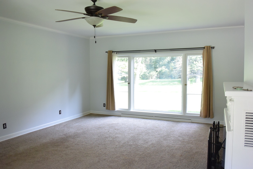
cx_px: 126
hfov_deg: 61.9
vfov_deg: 43.6
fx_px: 211
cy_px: 84
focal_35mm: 30
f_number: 3.8
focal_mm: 11.2
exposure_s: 1/80
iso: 800
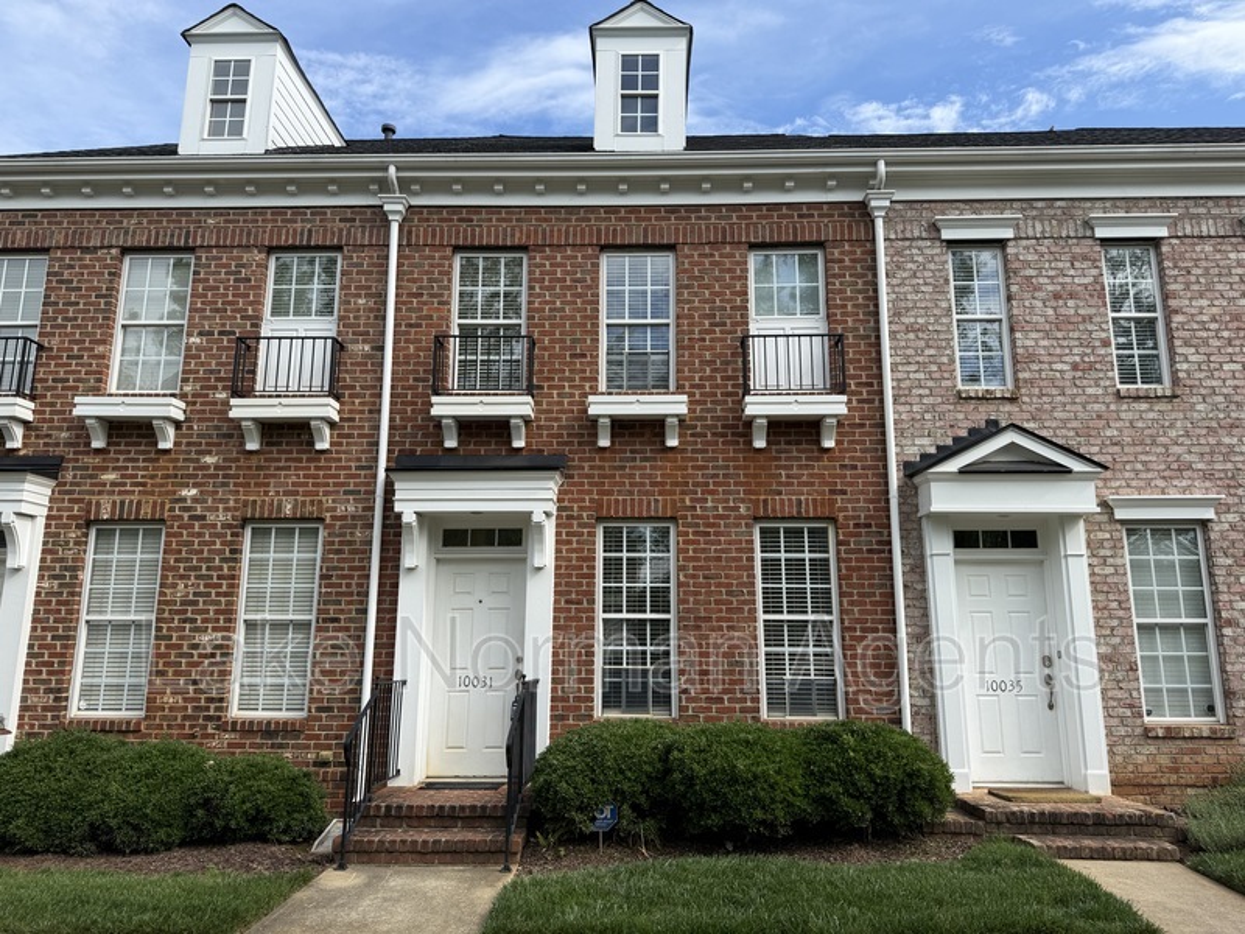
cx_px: 622
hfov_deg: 71.6
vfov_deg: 56.8
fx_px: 863
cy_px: 467
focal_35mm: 24
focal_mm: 6.76
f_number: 1.78
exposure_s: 1/2299
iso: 80
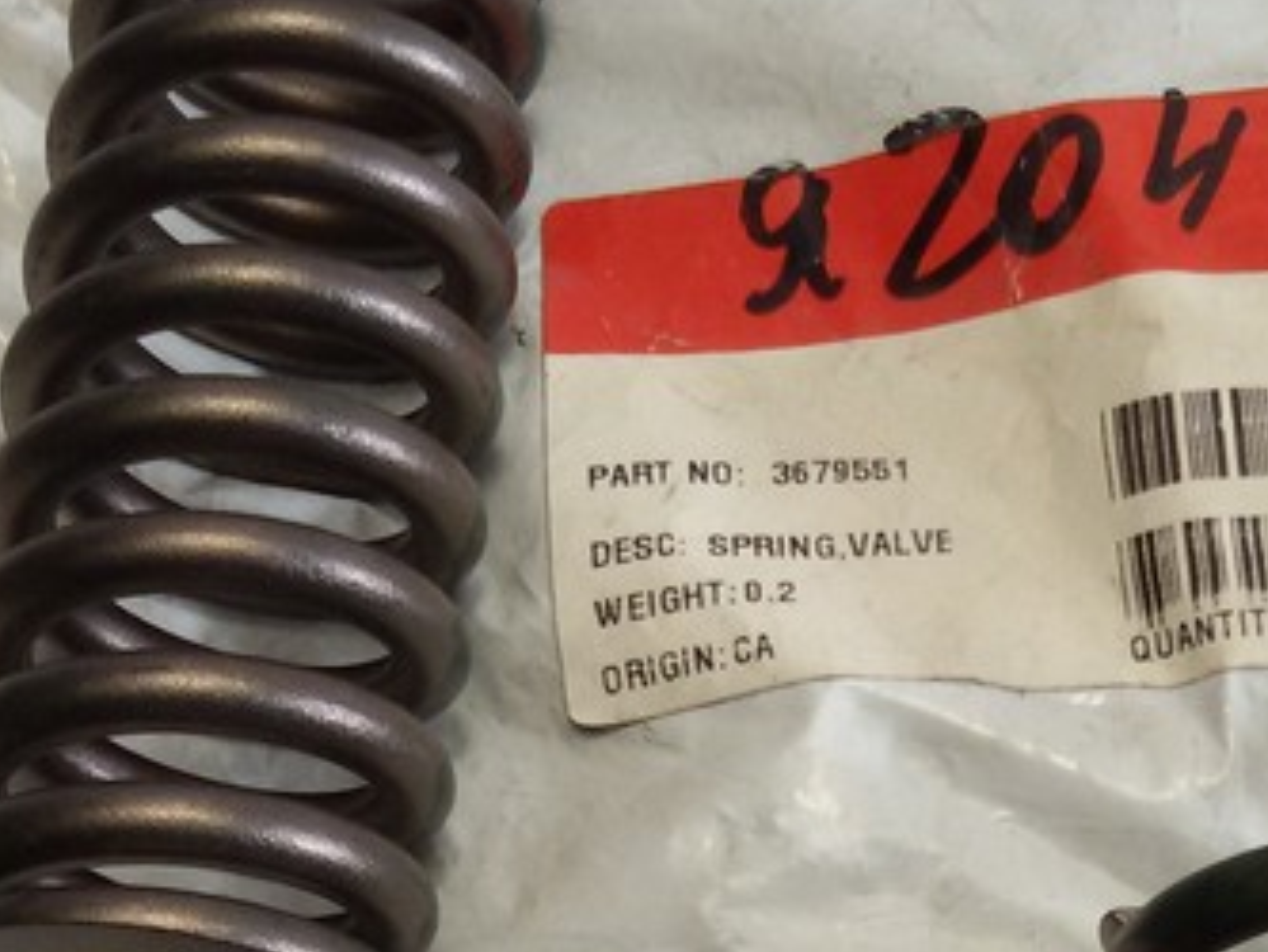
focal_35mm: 93
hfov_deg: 20.8
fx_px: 3408
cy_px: 1104
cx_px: 1005
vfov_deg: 15.4
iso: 50
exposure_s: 1/100
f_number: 2.4
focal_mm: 2.93
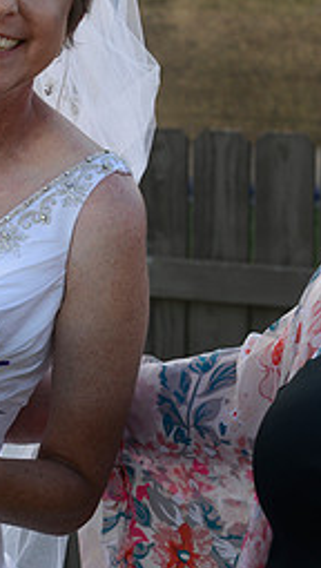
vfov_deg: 18.0
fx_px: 1795
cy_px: 268
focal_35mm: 119
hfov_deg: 10.1
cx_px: -60
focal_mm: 50
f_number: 5
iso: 400
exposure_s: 1/400
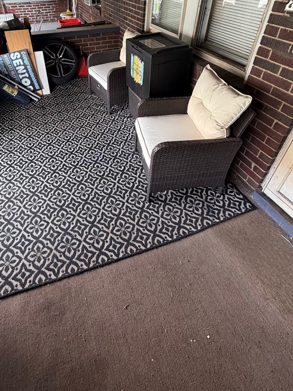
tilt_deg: -35.6
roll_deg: +1.2
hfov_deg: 62.5
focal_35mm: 21
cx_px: 110
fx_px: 237
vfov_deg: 76.5
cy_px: 131
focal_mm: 2.22
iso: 320
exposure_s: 1/77
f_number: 2.2
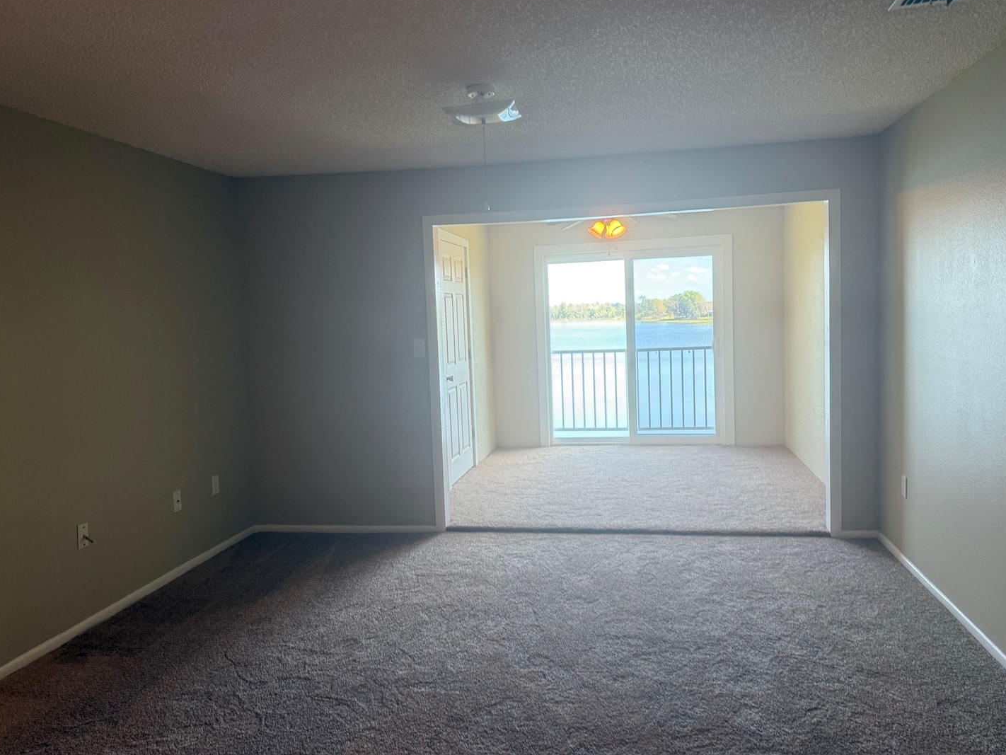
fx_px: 785
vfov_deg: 51.4
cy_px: 380
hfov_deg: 65.3
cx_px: 516
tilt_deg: -2.3
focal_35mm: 27
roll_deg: +1.4
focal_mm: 6.76
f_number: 1.78
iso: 125
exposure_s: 1/120
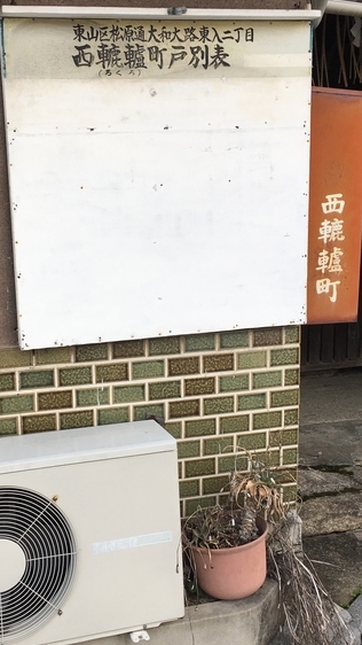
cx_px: 127
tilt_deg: -12.0
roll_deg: +2.2
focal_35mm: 45
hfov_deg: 26.4
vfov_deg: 45.5
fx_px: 768
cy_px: 305
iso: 25
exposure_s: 1/131
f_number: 2.2
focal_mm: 4.15
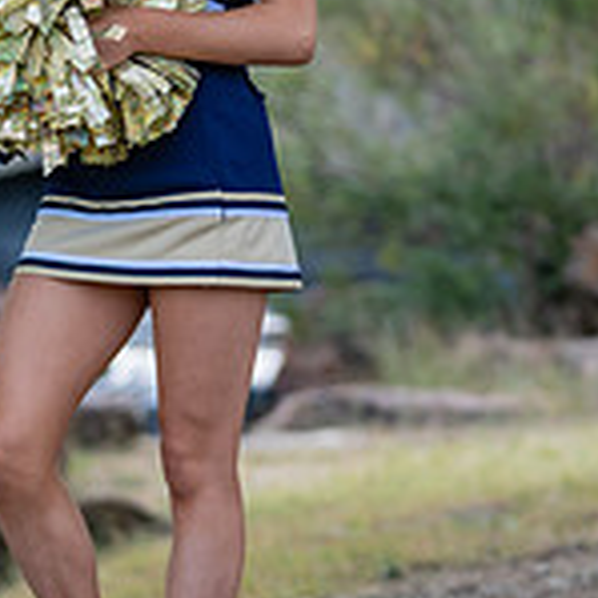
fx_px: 5101
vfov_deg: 6.7
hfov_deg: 6.7
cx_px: 108
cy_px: 199
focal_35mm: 261
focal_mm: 79
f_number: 2.8
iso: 200
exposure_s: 1/320
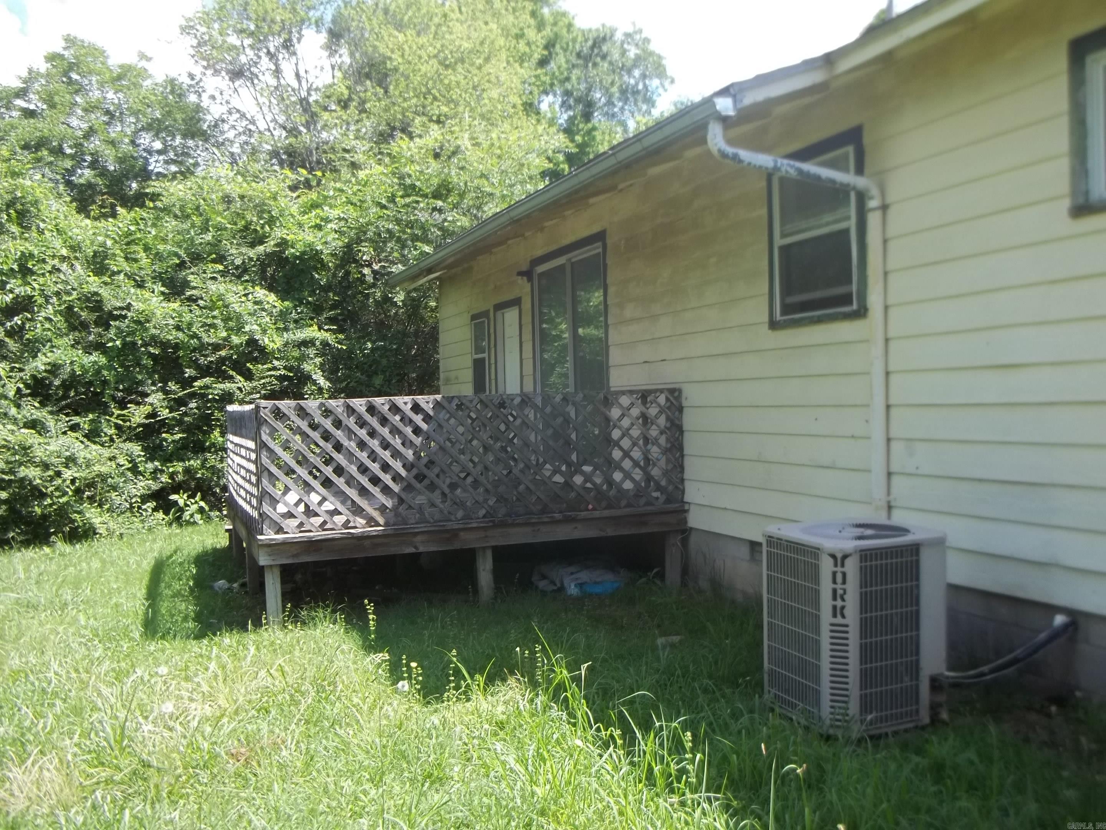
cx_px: 553
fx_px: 1054
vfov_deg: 42.9
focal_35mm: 33
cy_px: 415
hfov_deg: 55.4
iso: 64
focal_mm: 5.9
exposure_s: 1/200
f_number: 3.3
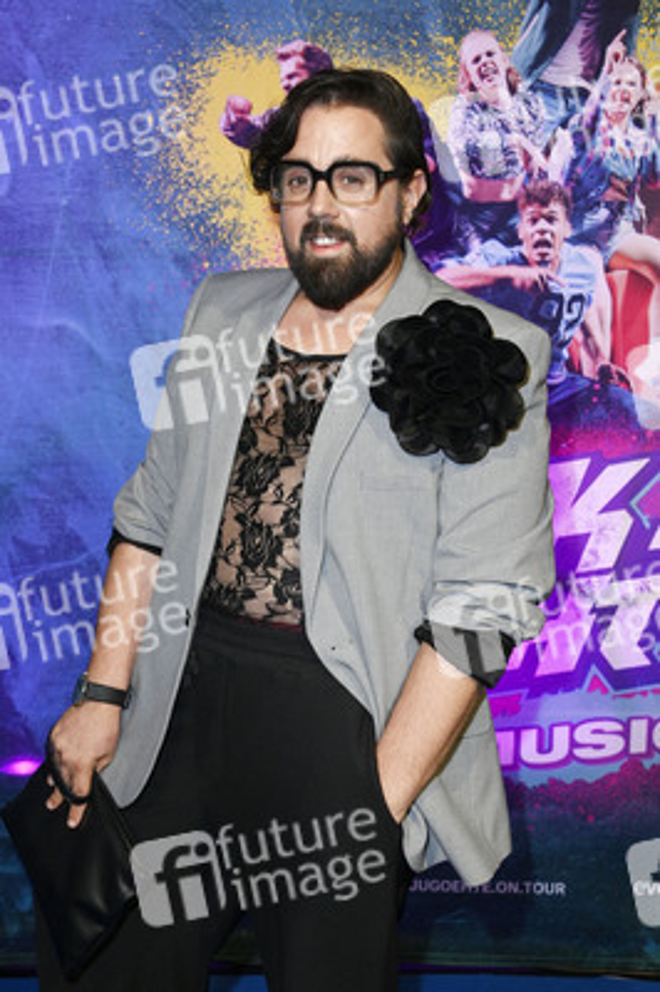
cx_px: 330
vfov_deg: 43.6
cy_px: 496
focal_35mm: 45
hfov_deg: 29.8
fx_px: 1240
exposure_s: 1/250
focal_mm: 45
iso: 1250
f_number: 5
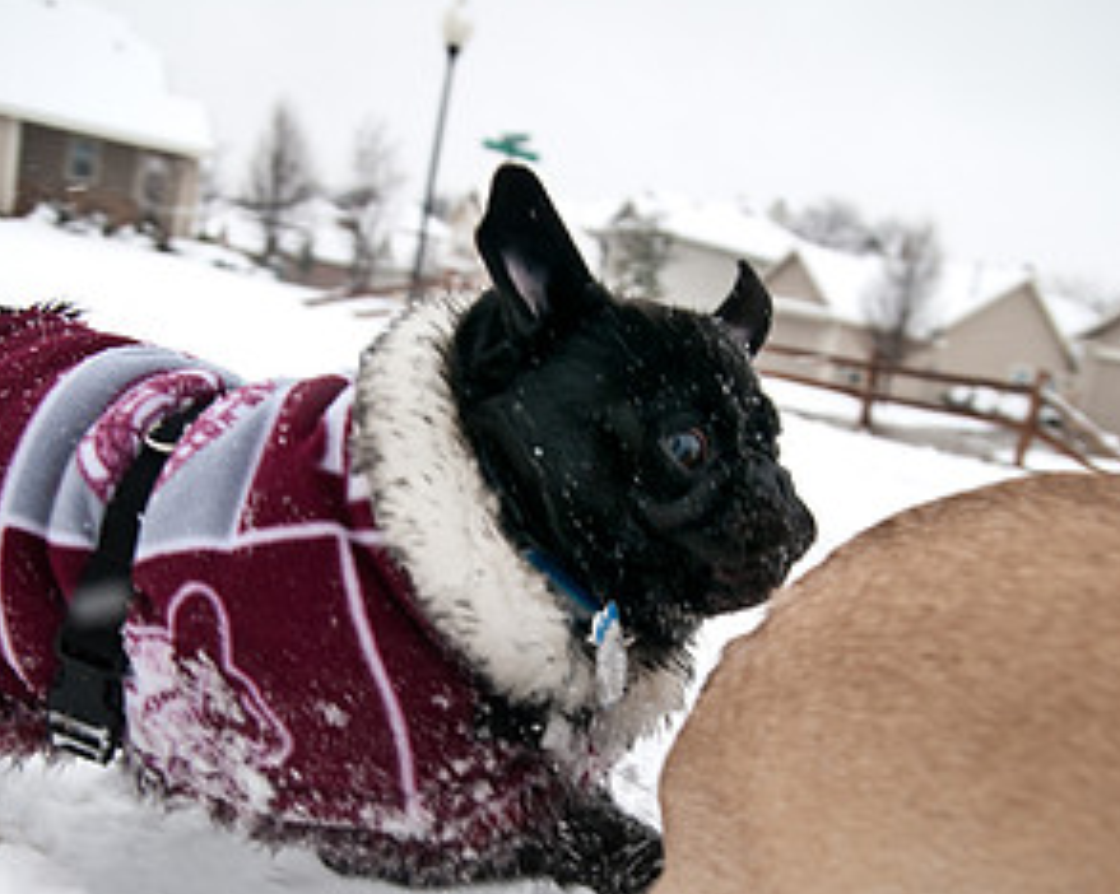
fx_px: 1216
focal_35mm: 37
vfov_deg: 39.2
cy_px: 684
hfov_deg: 49.4
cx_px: 556
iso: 200
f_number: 3.2
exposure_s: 1/320
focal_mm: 17
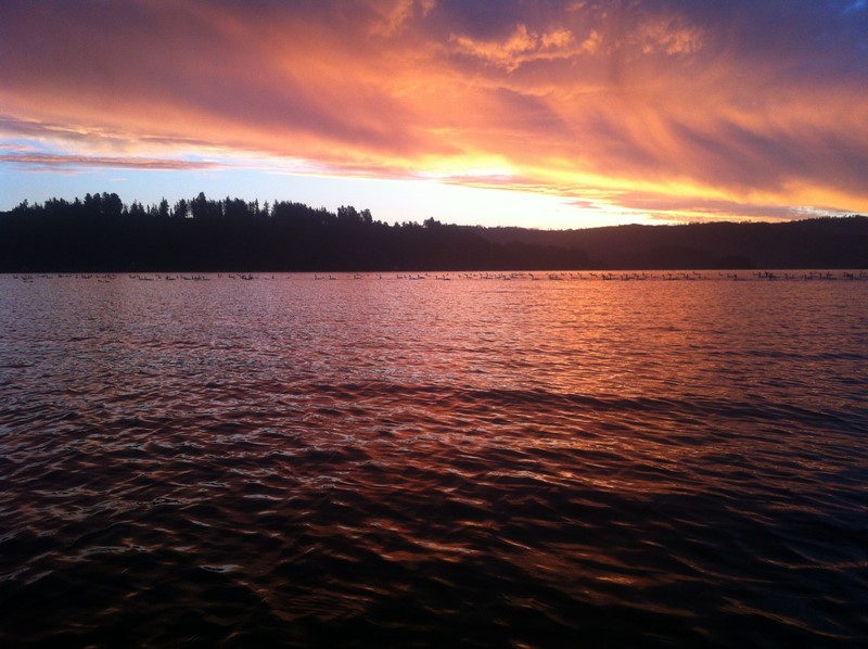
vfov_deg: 40.6
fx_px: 877
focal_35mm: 35
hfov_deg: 52.7
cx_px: 434
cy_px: 324
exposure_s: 1/120
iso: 100
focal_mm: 3.85
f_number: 2.8
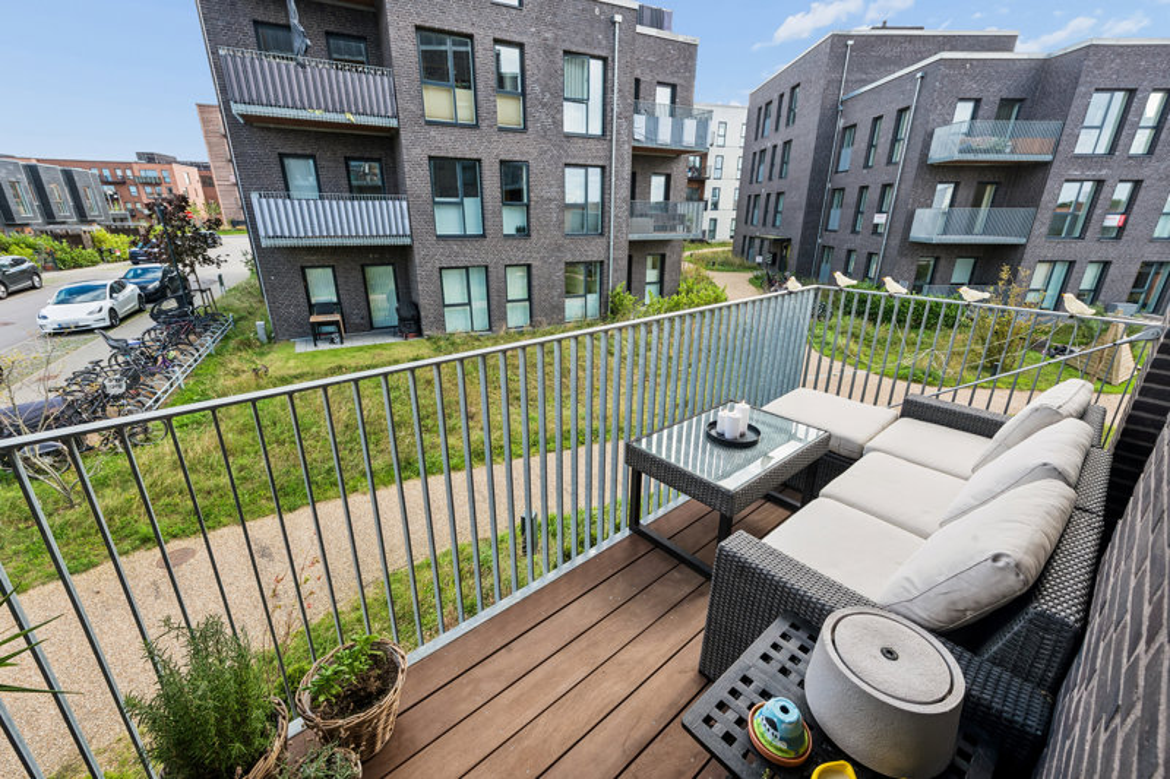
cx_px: 585
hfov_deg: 104.3
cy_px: 390
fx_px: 455
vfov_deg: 81.2
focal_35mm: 14
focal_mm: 14
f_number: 10
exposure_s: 1/80
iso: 200
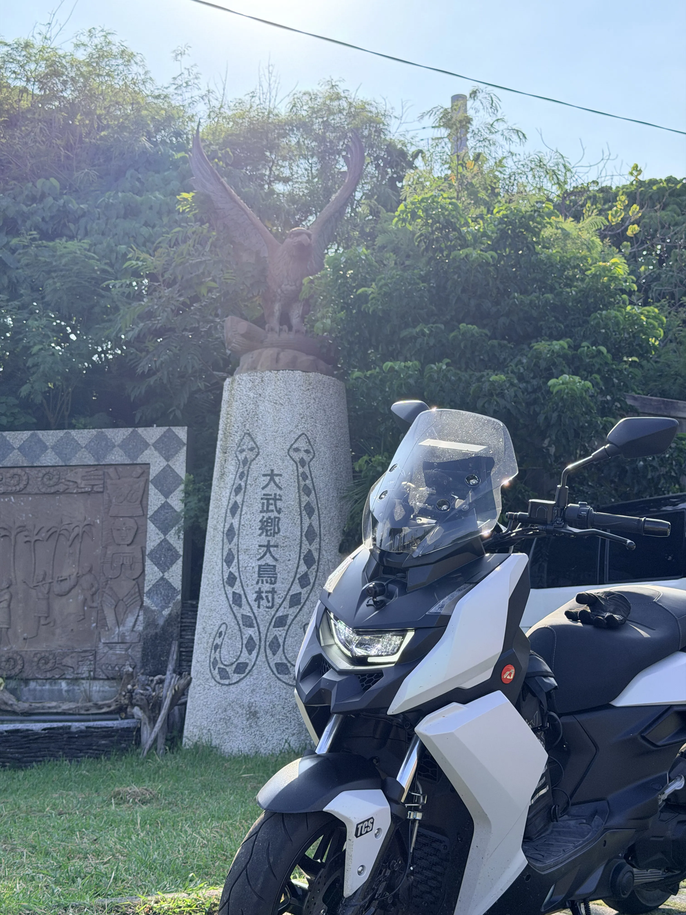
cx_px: 343
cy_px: 458
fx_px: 1268
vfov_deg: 39.7
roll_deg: -1.2
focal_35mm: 48
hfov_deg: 30.3
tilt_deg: +9.7
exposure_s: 1/2088
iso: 100
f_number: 1.78
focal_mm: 6.76
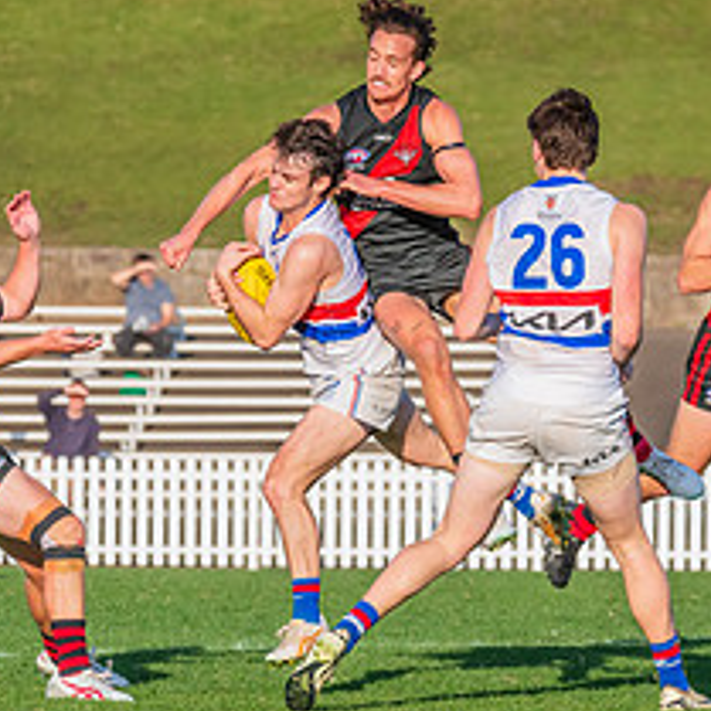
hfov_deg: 2.5
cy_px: 252
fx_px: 16522
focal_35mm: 711
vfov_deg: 2.5
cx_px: 325
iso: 800
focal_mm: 290
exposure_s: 1/1250
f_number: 11
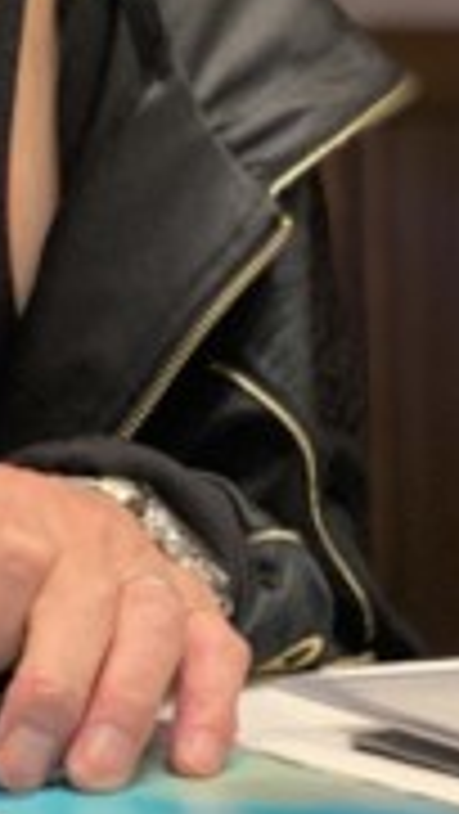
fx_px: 3608
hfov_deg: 7.1
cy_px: -16
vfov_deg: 12.7
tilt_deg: +2.6
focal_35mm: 167
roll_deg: +0.5
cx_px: -279
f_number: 2.4
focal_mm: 6
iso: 250
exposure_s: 1/60
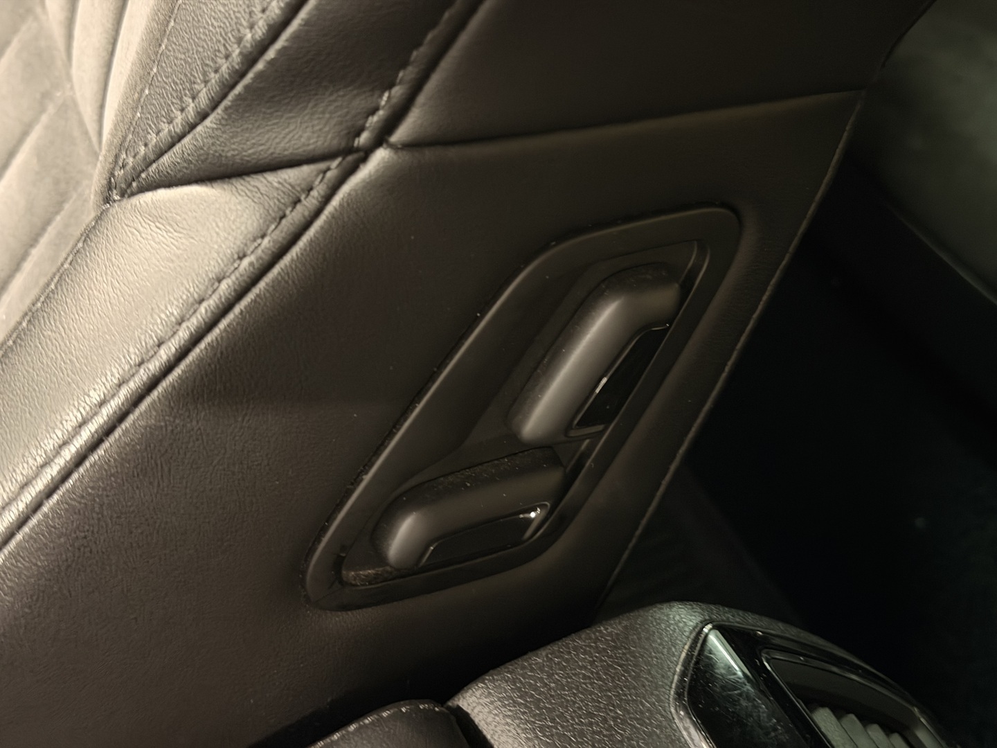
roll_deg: +0.8
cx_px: 498
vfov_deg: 30.3
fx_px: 1382
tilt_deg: -43.2
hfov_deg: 39.7
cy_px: 374
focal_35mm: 48
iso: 2000
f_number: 1.78
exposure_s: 1/15
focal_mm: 6.76
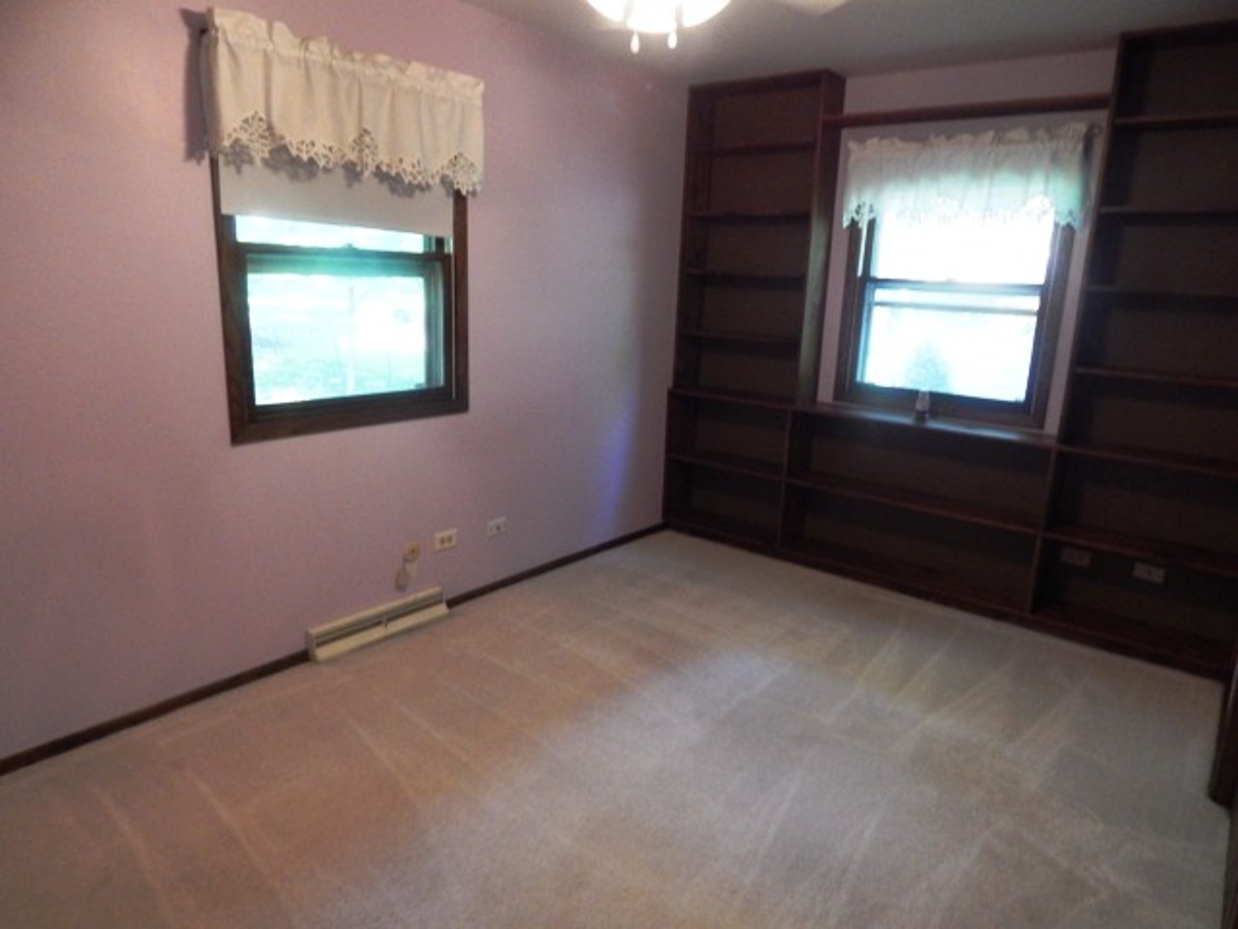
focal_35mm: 23
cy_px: 464
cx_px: 619
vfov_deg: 58.9
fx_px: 823
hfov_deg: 73.9
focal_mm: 4
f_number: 3
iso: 360
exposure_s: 1/30
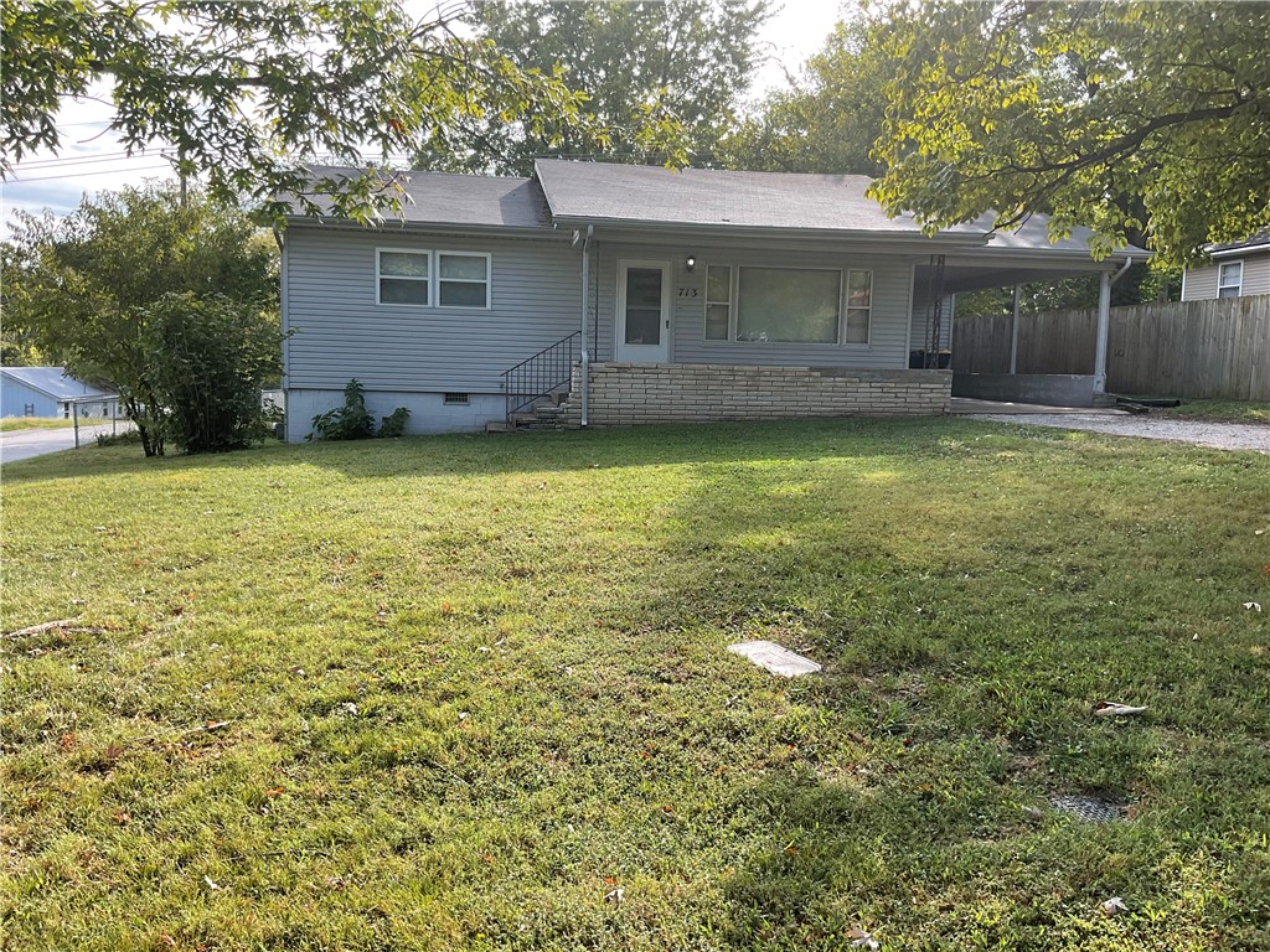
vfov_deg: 48.2
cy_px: 476
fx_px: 1064
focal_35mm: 29
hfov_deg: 61.7
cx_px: 635
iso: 16
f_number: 1.8
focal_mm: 3
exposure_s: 1/316
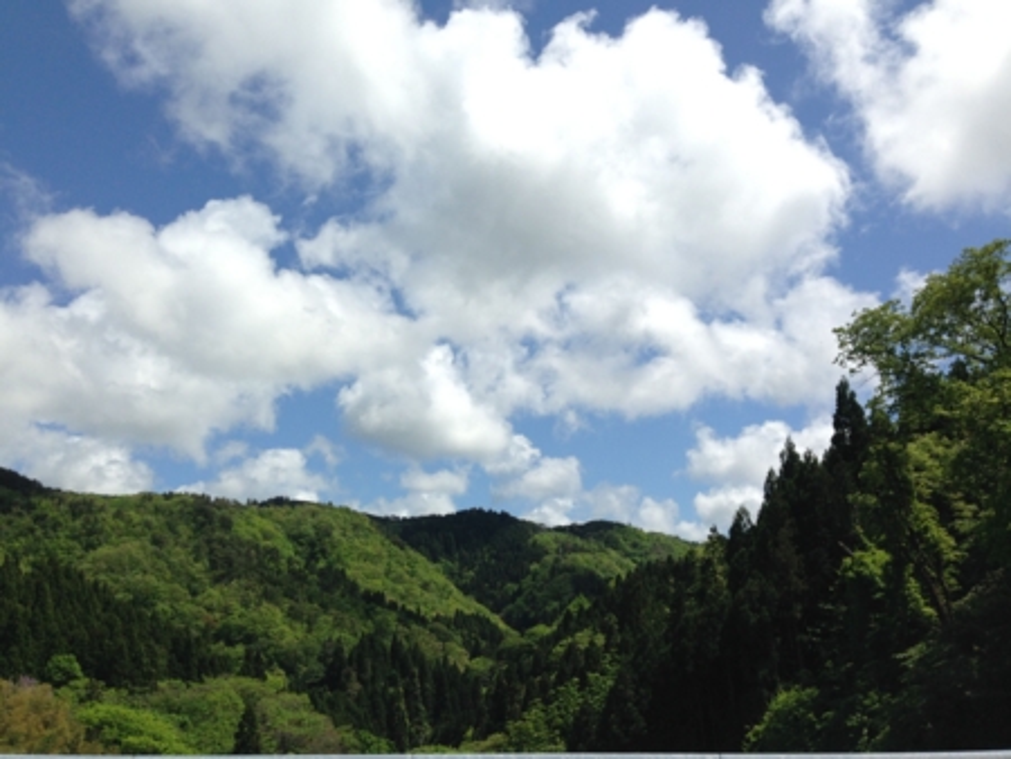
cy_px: 380
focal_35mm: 33
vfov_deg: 43.0
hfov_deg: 55.3
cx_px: 506
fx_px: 964
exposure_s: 1/2358
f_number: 2.4
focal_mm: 4.12
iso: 50
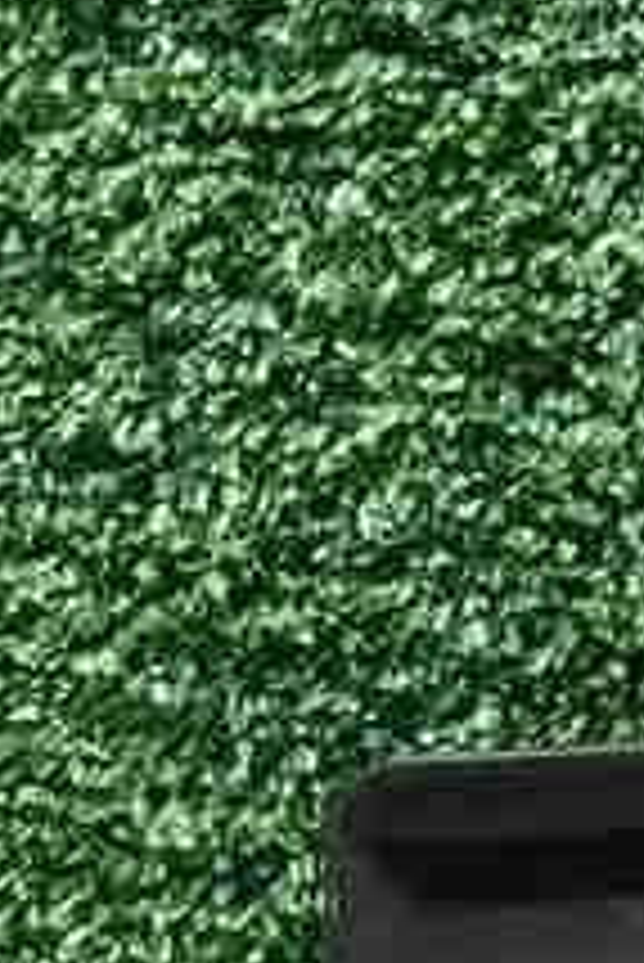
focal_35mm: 182
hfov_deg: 6.8
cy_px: 1350
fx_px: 4875
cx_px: 1941
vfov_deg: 10.9
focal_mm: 5.4
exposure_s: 1/50
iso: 213
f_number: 1.8
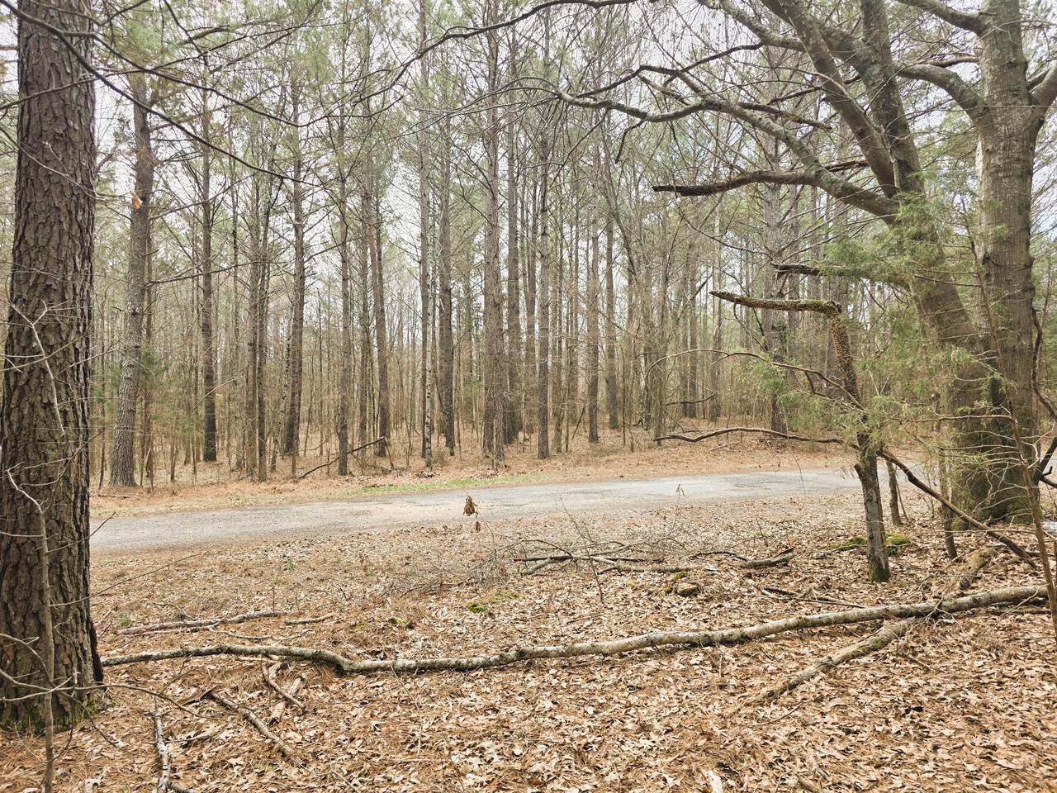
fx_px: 702
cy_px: 396
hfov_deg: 73.9
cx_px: 528
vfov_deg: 58.9
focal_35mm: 23
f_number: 1.7
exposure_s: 1/359
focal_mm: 6.3
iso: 32
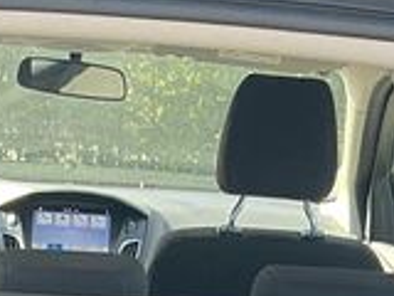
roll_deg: +1.3
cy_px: 708
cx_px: 81
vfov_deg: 9.4
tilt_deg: -20.8
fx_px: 1593
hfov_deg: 14.0
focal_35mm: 140
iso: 40
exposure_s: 1/122
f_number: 1.8
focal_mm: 3
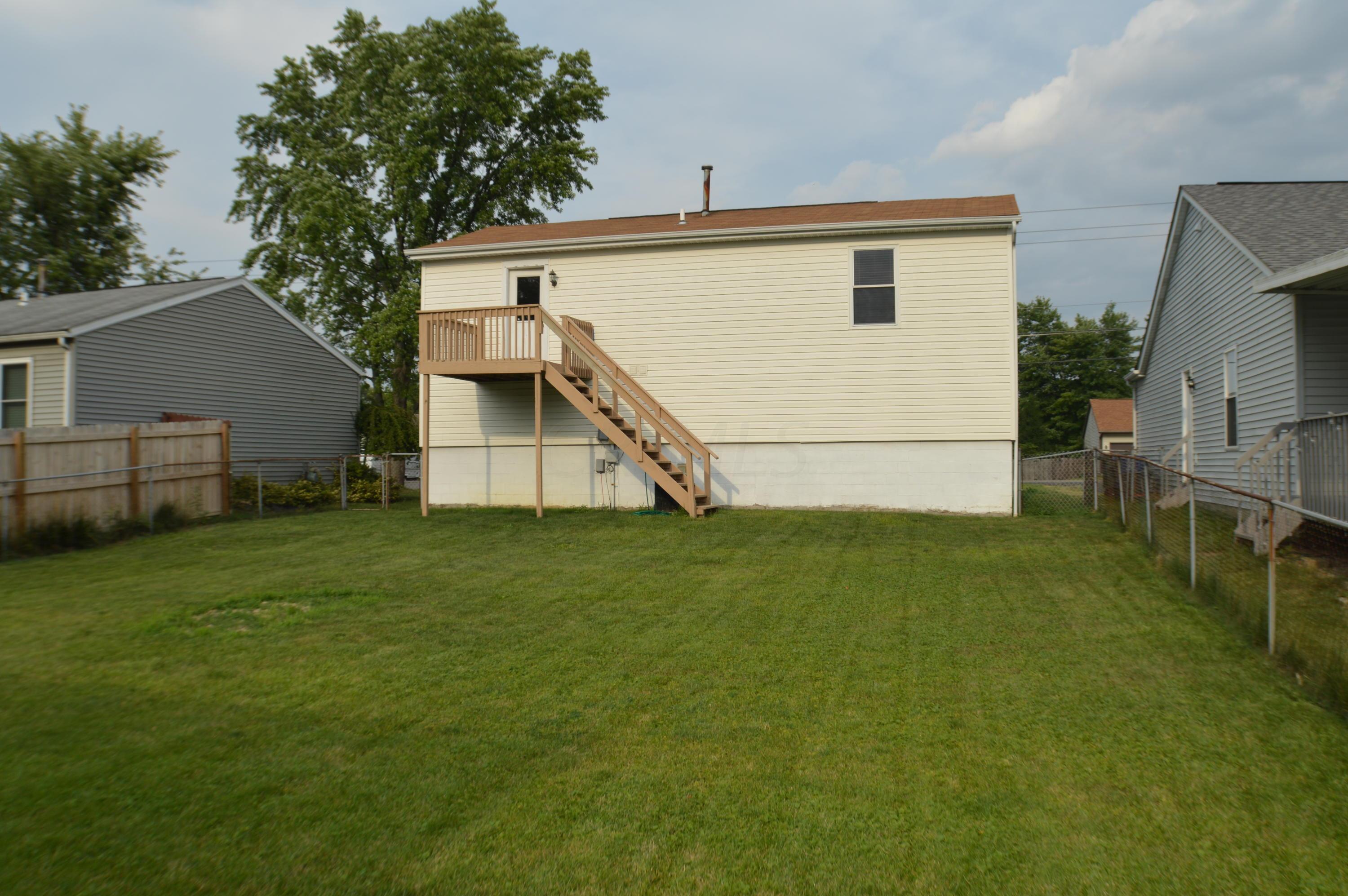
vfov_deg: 34.1
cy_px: 448
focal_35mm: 39
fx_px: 1459
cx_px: 674
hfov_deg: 49.6
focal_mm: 26
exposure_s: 1/200
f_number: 9
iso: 100
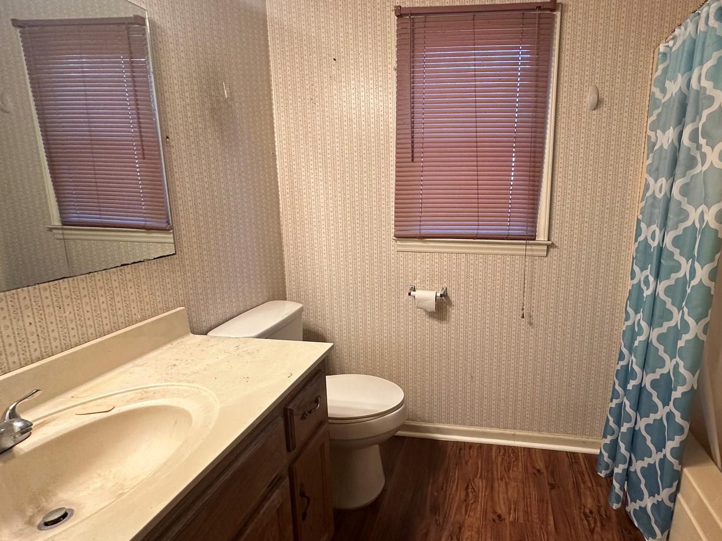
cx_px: 453
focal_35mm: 19
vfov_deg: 68.7
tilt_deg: -10.5
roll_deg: -0.6
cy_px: 260
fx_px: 396
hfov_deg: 83.0
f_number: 2.2
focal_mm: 2.22
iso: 250
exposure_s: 1/120
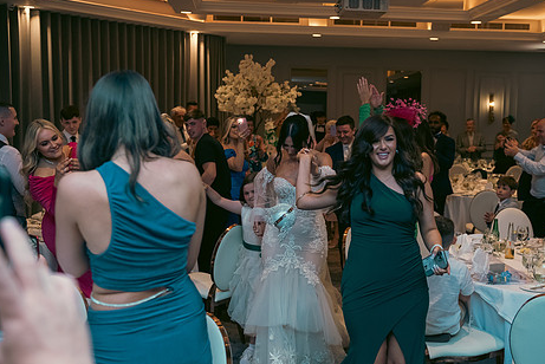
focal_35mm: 44
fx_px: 667
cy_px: 185
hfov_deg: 44.4
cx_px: 309
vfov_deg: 30.6
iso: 800
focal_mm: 35
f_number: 3.5
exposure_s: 1/160
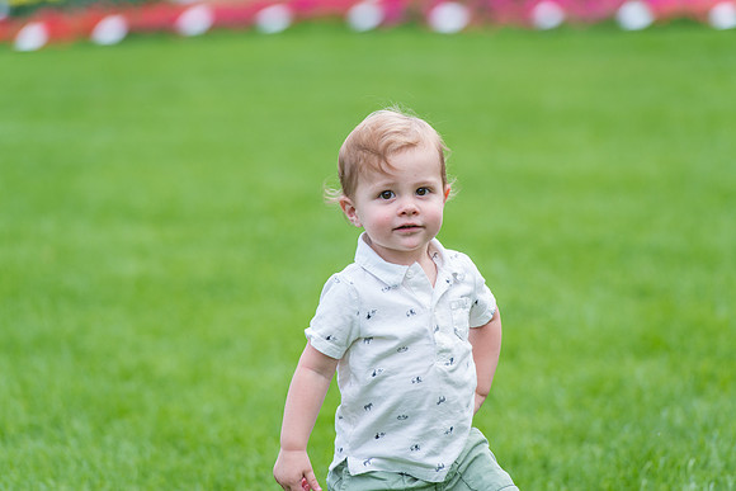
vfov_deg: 6.9
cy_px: 246
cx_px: 368
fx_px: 4090
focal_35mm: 200
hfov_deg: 10.3
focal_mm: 200
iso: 400
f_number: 5
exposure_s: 1/400
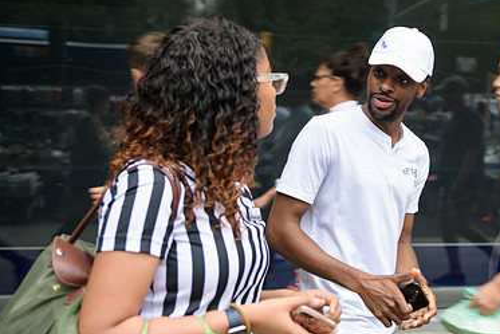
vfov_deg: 24.2
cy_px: 146
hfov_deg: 35.0
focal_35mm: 56
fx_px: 778
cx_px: 365
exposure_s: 1/125
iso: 200
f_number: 3.2
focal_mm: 36
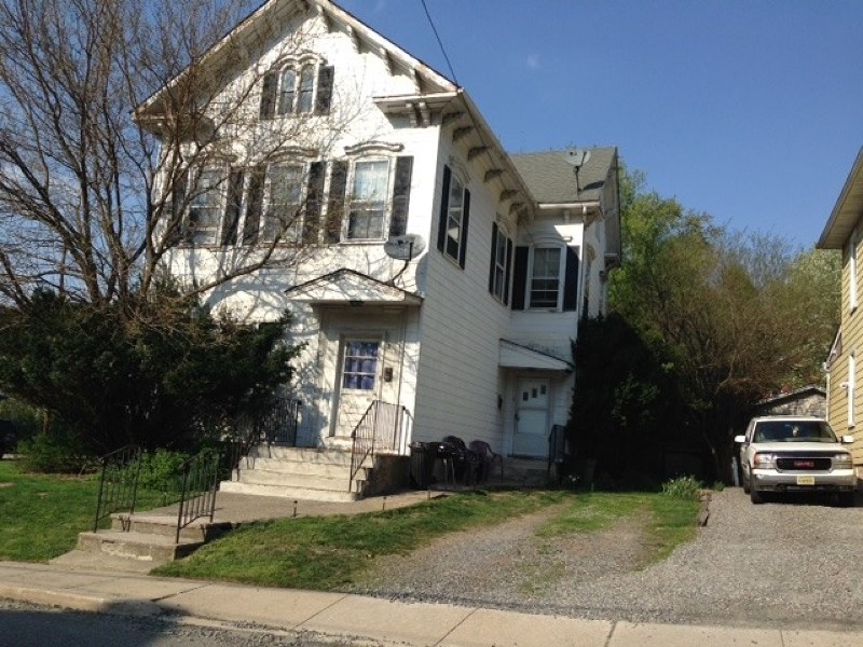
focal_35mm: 33
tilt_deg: +8.4
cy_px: 324
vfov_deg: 42.9
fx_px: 823
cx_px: 432
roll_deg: -6.4
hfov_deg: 55.4
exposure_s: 1/1550
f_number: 2.4
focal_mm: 4.12
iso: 50
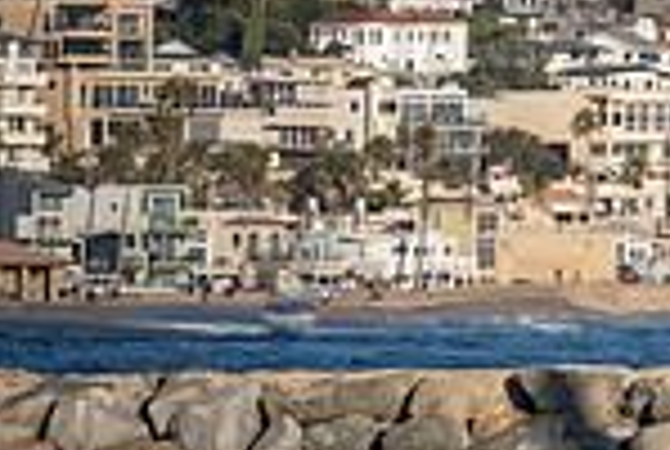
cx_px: 1295
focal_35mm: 776
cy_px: -155
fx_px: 14471
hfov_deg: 2.6
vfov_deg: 1.8
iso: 320
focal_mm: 200
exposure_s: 1/1250
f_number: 6.3
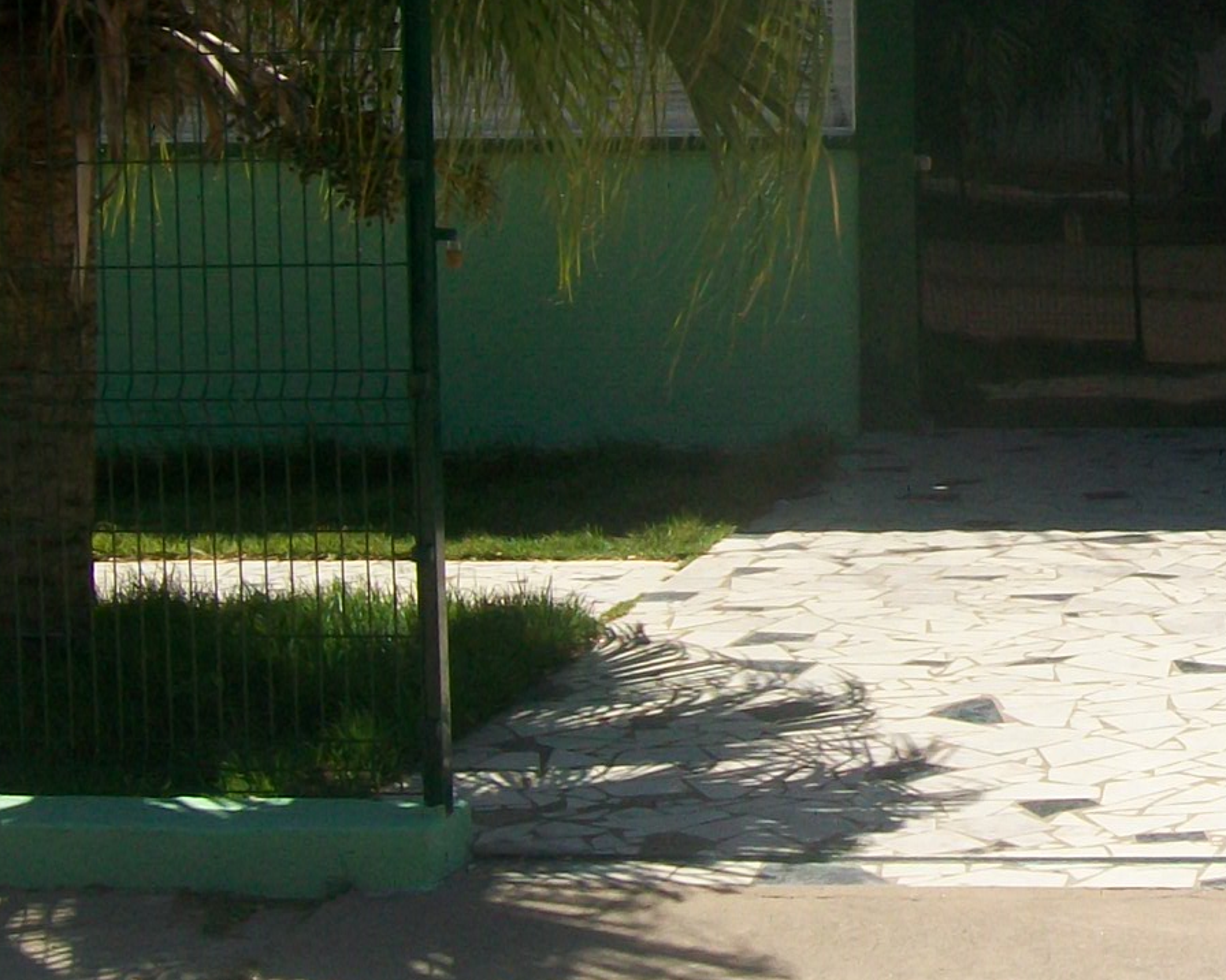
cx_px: 1301
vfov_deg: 16.0
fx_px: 3484
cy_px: 306
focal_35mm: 96
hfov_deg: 19.2
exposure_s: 1/640
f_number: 4.9
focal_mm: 6.1
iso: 64
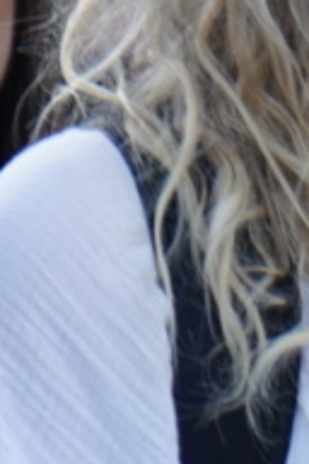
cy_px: 24
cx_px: 997
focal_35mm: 885
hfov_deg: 1.5
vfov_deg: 2.3
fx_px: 11393
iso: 100
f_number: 4
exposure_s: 1/250
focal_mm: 70
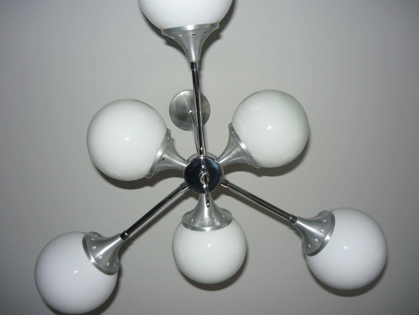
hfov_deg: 55.4
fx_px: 399
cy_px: 158
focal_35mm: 33
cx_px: 210
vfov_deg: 42.9
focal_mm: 5.5
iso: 100
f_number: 2.8
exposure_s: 1/30
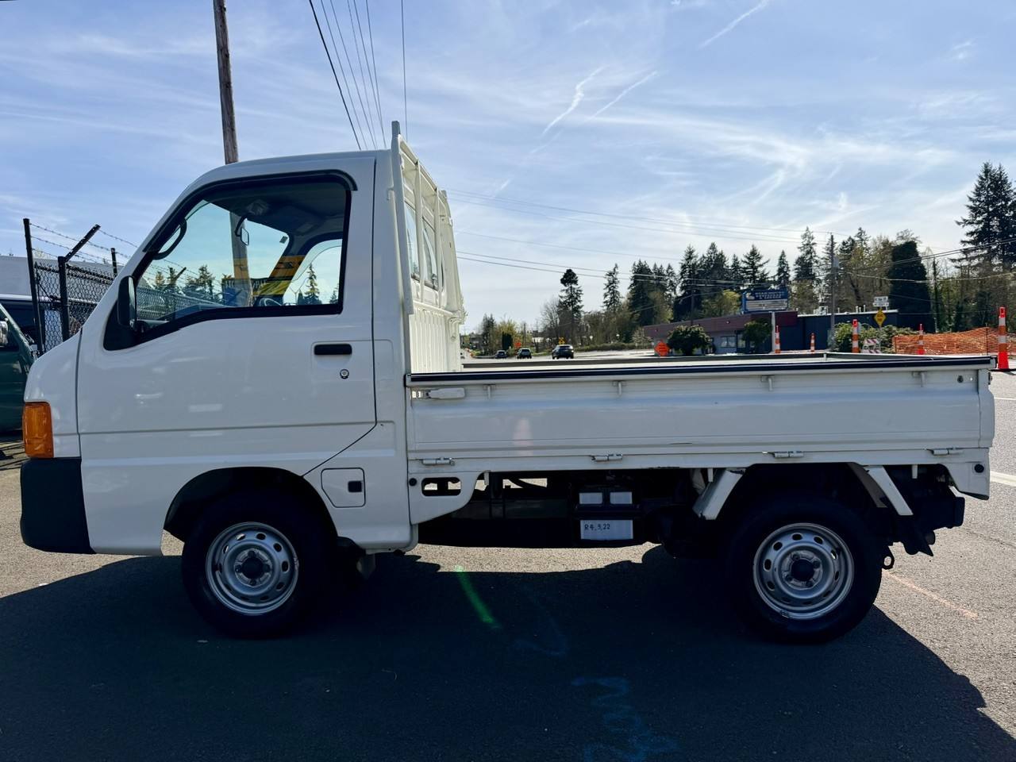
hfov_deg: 71.6
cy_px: 381
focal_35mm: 24
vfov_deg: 56.8
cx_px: 508
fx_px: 704
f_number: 1.78
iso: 80
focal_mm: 6.76
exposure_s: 1/9091
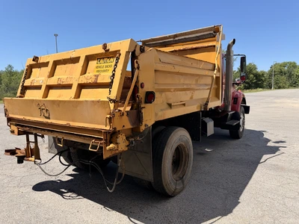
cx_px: 150
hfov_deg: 71.6
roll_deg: +2.6
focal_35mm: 24
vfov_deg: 56.8
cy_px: 112
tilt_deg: -7.3
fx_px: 207
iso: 80
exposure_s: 1/3425
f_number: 1.78
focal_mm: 6.76
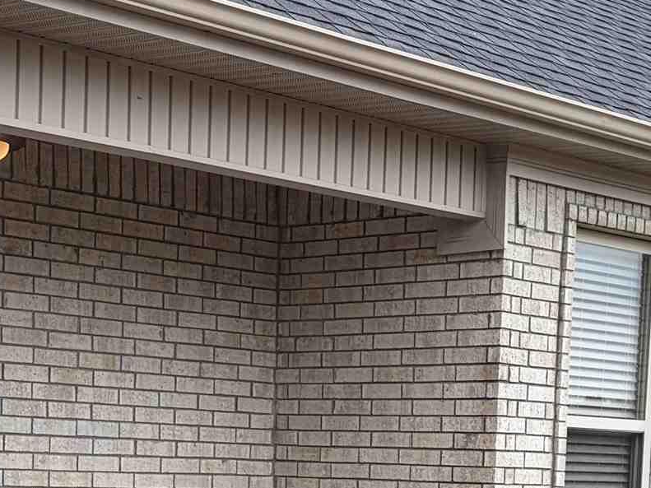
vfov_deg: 14.0
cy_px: 645
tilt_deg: -4.2
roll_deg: -1.1
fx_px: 1899
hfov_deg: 19.4
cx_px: 348
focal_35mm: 101
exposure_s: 1/987
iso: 50
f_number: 1.6
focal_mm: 5.96
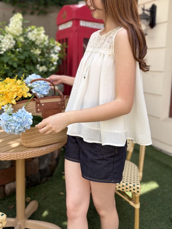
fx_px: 172
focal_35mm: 26
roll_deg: -1.4
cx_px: 86
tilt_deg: -7.5
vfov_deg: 67.3
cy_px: 114
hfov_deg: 53.1
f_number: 1.6
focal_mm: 5.96
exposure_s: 1/381
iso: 50
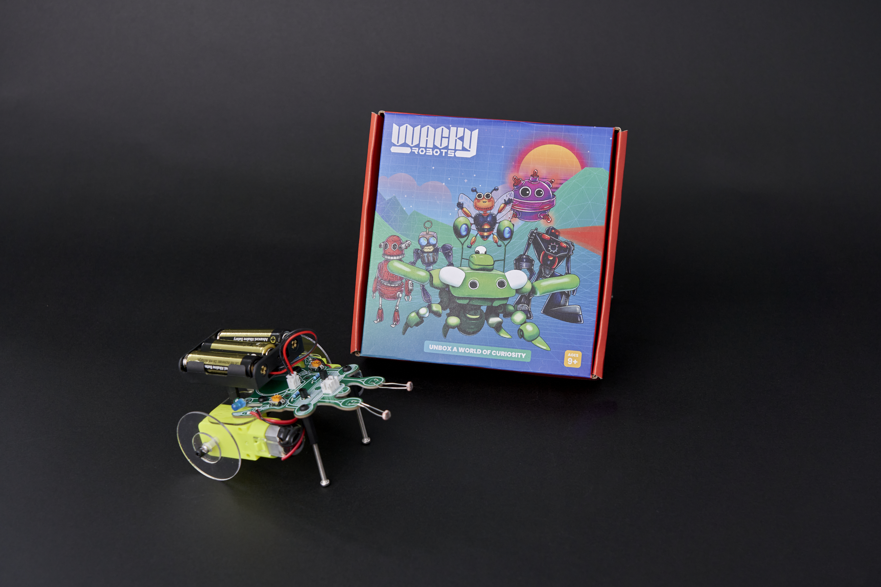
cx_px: 440
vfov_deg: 28.1
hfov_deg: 41.1
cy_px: 294
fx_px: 1175
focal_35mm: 48
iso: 320
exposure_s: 1/100
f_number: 6.3
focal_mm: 48
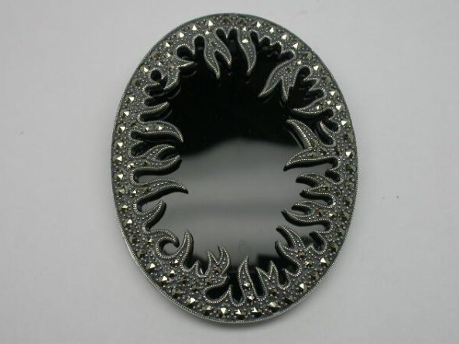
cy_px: 172
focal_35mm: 86
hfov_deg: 22.8
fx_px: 1141
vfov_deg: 17.2
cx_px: 228
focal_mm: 17.7
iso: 100
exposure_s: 1/39.2
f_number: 6.5
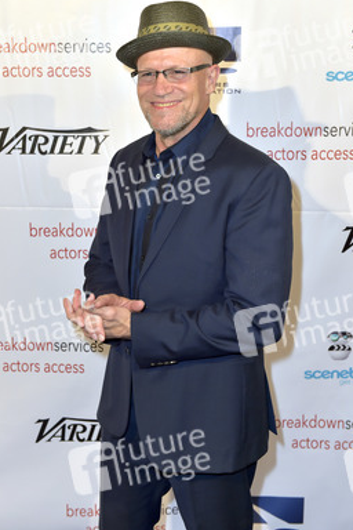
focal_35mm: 50
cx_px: 180
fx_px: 735
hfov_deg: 27.0
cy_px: 255
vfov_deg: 39.6
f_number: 4.5
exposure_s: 1/320
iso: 400
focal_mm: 48
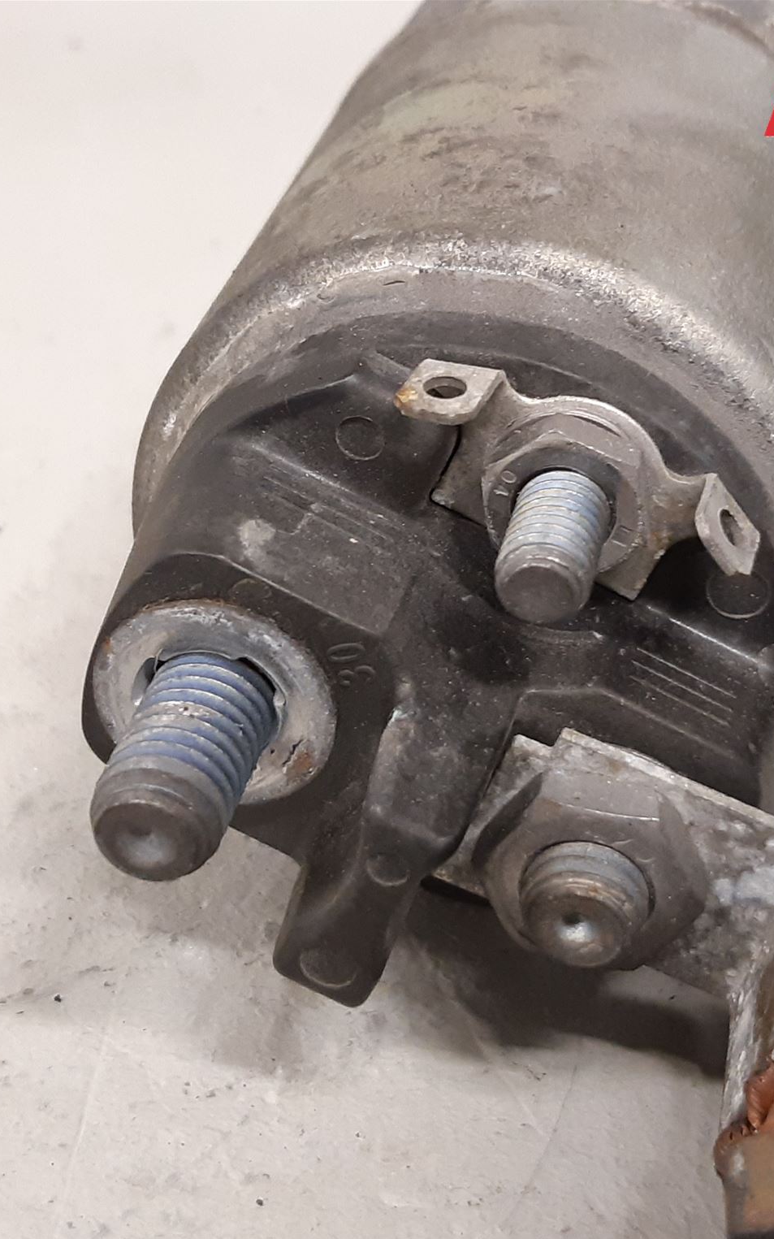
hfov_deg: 34.4
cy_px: 623
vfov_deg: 52.8
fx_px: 1249
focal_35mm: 37
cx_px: 431
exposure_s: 1/33
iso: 200
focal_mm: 3.93
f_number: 1.7
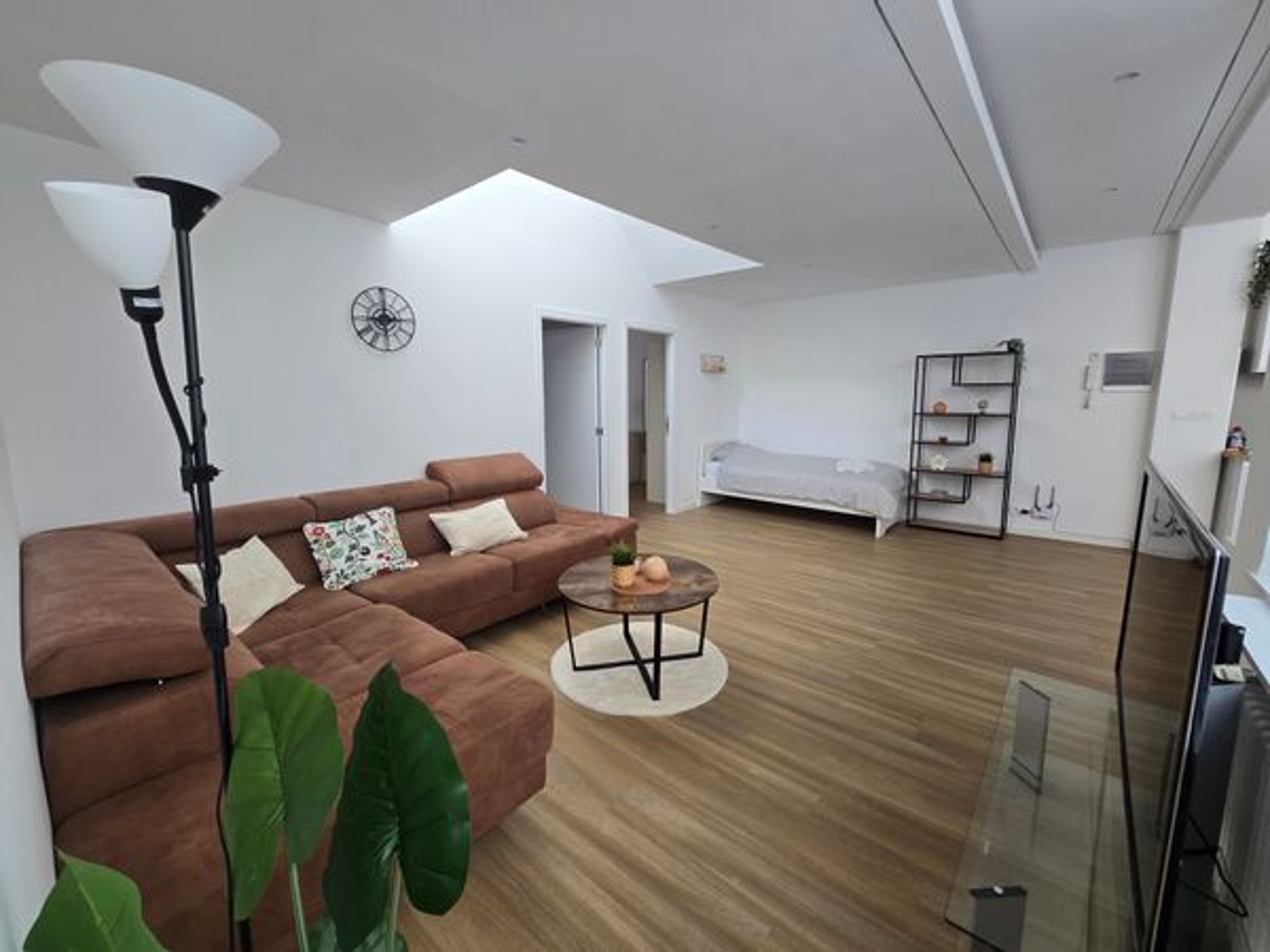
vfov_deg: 89.9
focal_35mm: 13
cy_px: 476
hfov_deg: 106.2
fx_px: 477
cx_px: 635
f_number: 2.2
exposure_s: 1/100
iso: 125
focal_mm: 2.2
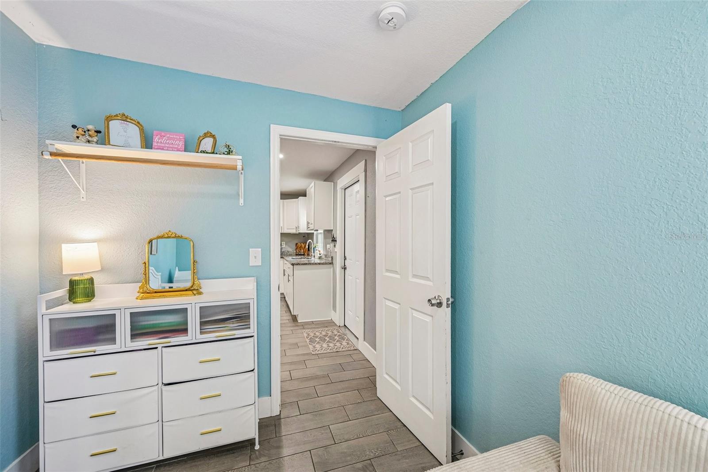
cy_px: 236
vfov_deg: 81.2
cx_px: 354
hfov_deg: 104.3
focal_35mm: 14
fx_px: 275
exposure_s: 1/30
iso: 400
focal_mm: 14
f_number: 8
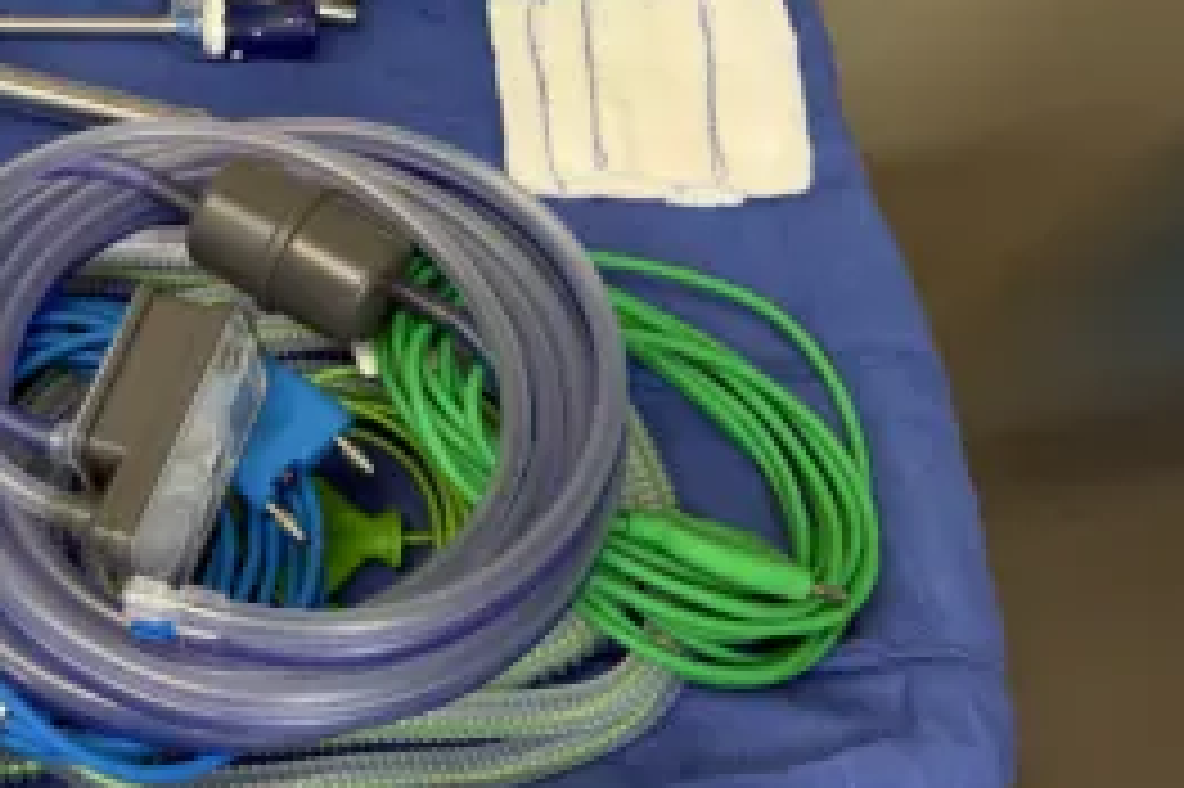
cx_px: 252
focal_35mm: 57
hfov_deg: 34.1
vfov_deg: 23.6
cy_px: 225
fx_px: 1873
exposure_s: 1/120
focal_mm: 6.76
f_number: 1.78
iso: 80
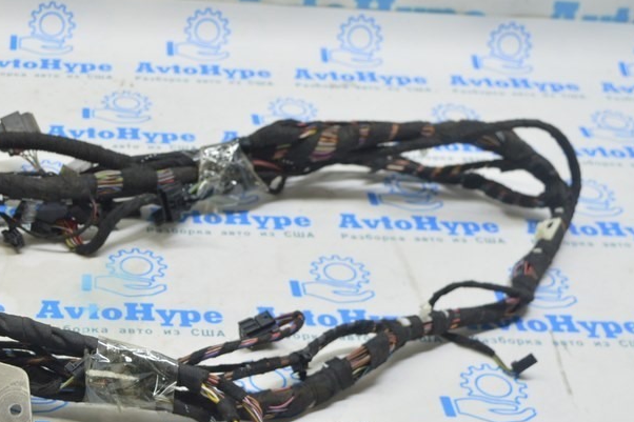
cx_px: 106
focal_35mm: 69
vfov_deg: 19.6
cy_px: 316
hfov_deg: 28.5
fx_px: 1212
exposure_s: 1/20
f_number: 5.6
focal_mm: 27
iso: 400
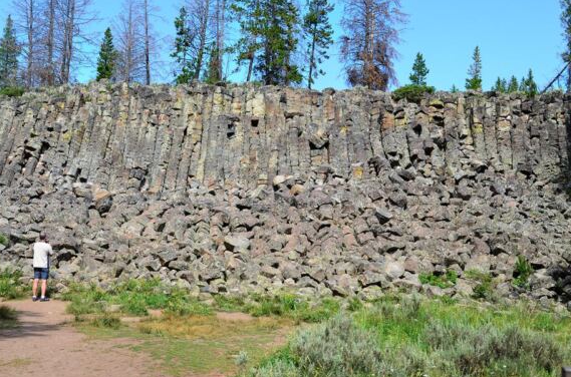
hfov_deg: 43.2
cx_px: 273
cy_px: 194
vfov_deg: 29.3
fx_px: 721
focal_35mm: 46
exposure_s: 1/320
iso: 200
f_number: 9
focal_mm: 27
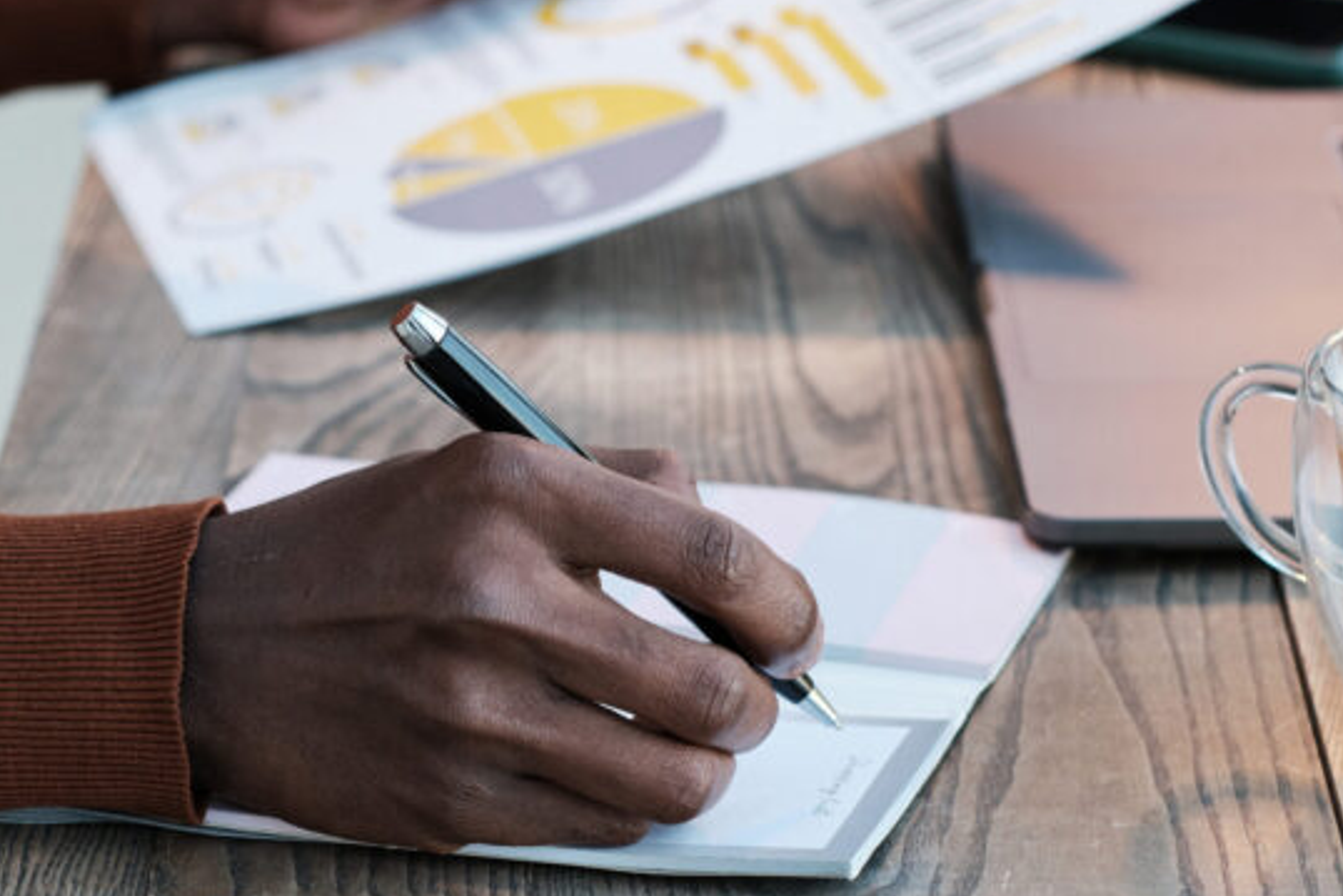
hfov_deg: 13.1
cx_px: 427
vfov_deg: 8.8
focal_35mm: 156
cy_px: 358
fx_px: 5821
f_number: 3.6
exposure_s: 1/250
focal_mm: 56
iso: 640
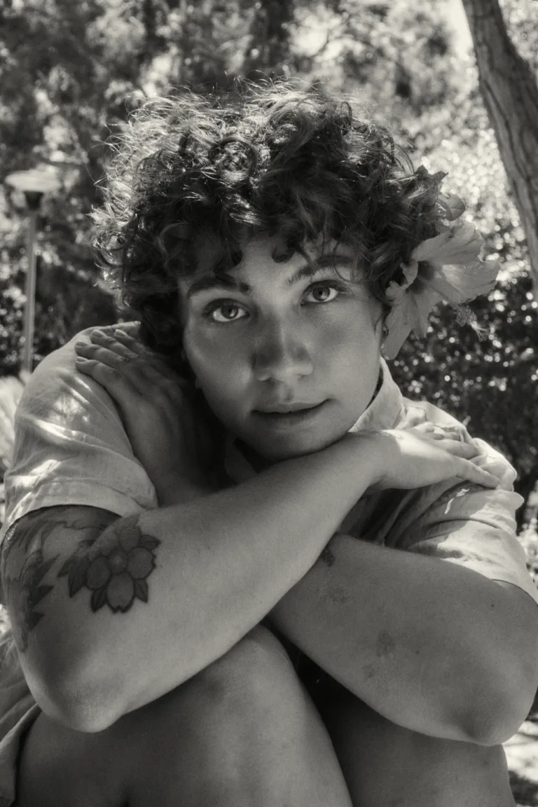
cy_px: 404
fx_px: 807
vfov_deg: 53.1
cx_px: 269
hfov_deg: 36.9
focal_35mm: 36
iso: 50
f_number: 6.3
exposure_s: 1/50
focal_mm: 24
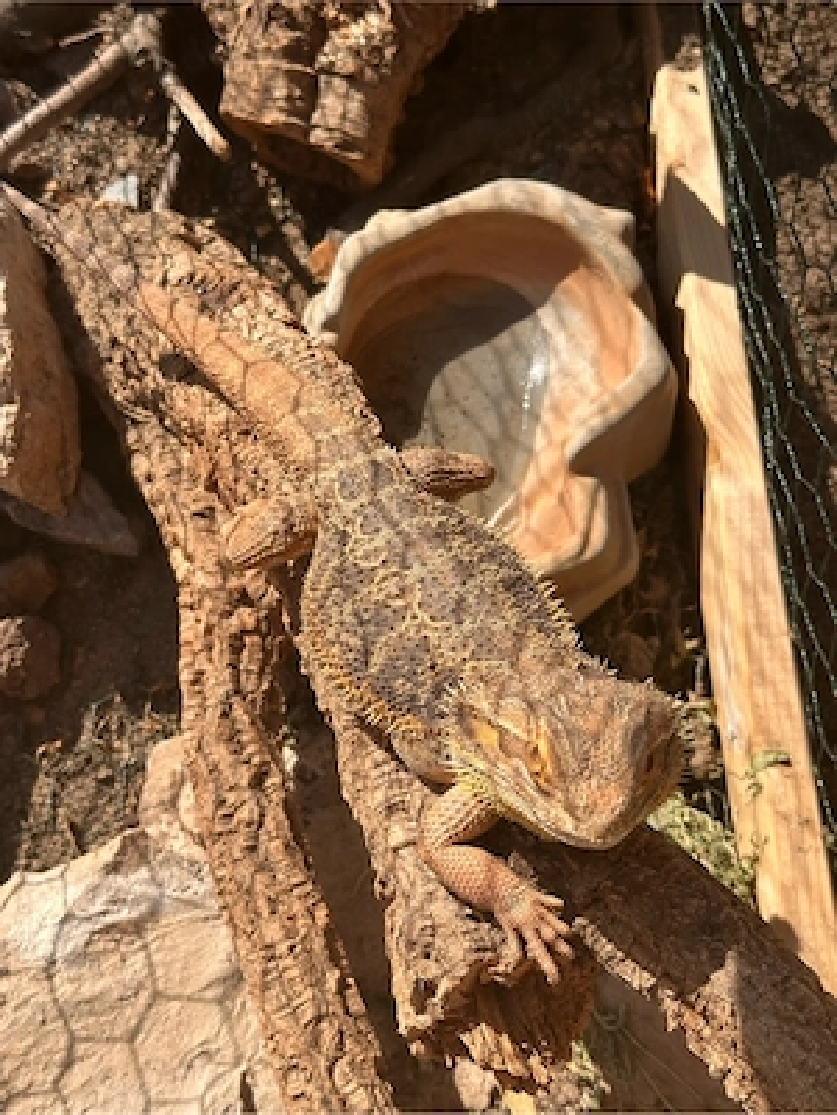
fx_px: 1547
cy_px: 558
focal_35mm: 48
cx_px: 418
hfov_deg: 30.3
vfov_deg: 39.7
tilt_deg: -64.7
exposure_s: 1/2976
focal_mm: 6.86
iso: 64
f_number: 1.78
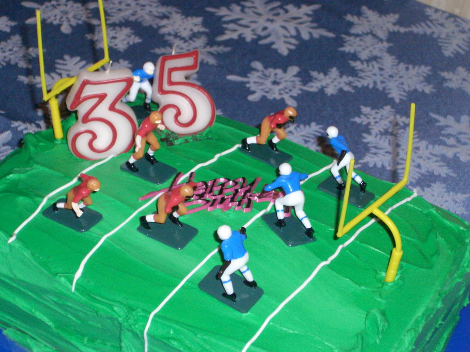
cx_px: 235
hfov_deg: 22.3
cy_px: 176
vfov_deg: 16.8
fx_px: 1195
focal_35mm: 88
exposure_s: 1/60
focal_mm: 14.6
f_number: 4.4
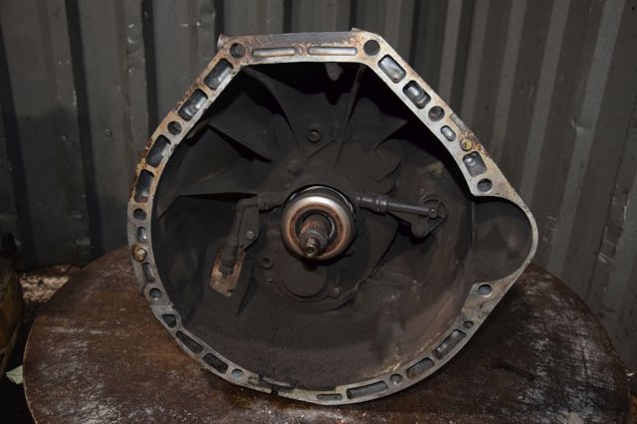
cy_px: 212
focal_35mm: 36
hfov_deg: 53.2
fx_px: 637
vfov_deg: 36.8
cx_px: 318
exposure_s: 1/60
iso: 800
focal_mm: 24
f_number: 5
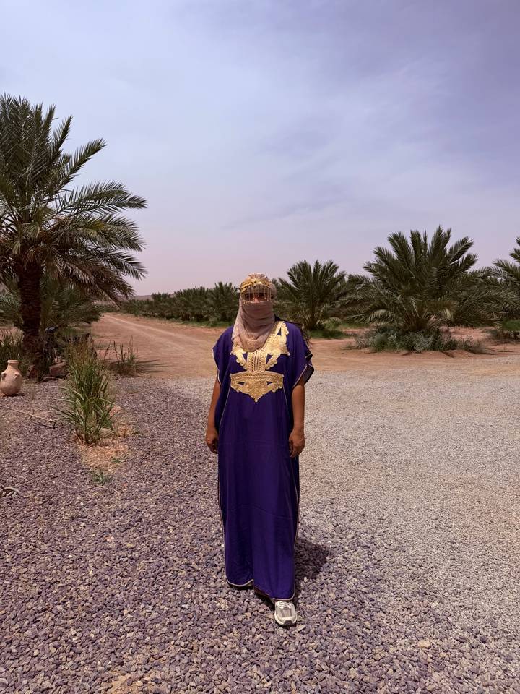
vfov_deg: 71.6
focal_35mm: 24
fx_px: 481
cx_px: 260
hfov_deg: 56.8
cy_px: 347
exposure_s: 1/10309
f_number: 1.78
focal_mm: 6.76
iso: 80
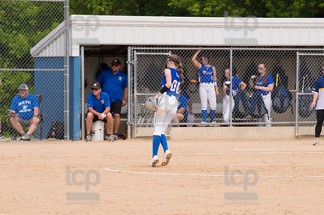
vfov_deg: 4.6
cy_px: 108
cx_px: 162
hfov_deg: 6.9
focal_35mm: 300
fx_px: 2698
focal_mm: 200
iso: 320
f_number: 5.6
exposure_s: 1/1600
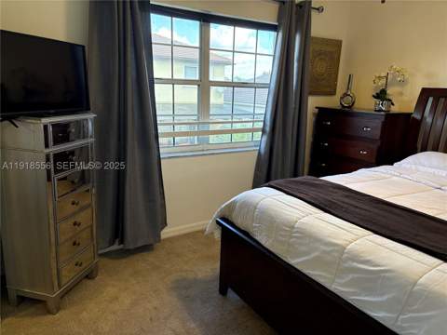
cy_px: 168
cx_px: 224
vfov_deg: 53.1
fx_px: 336
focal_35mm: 26
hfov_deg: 67.3
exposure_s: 1/120
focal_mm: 5.96
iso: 125
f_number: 1.6
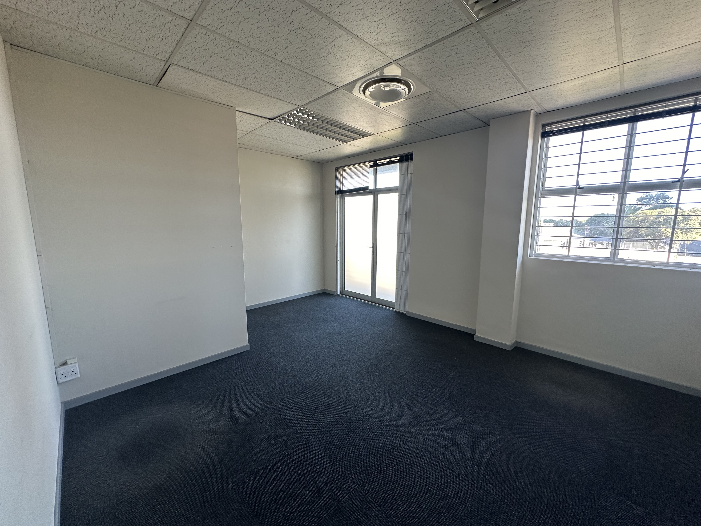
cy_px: 263
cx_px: 350
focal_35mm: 14
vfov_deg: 85.7
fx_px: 284
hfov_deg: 102.1
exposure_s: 1/99
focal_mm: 2.22
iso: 125
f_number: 2.2
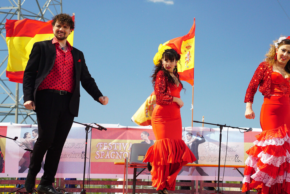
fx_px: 717
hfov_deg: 22.8
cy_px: 98
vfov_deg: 15.4
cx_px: 193
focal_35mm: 89
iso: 1000
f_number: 4
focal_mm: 55
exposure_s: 1/2500
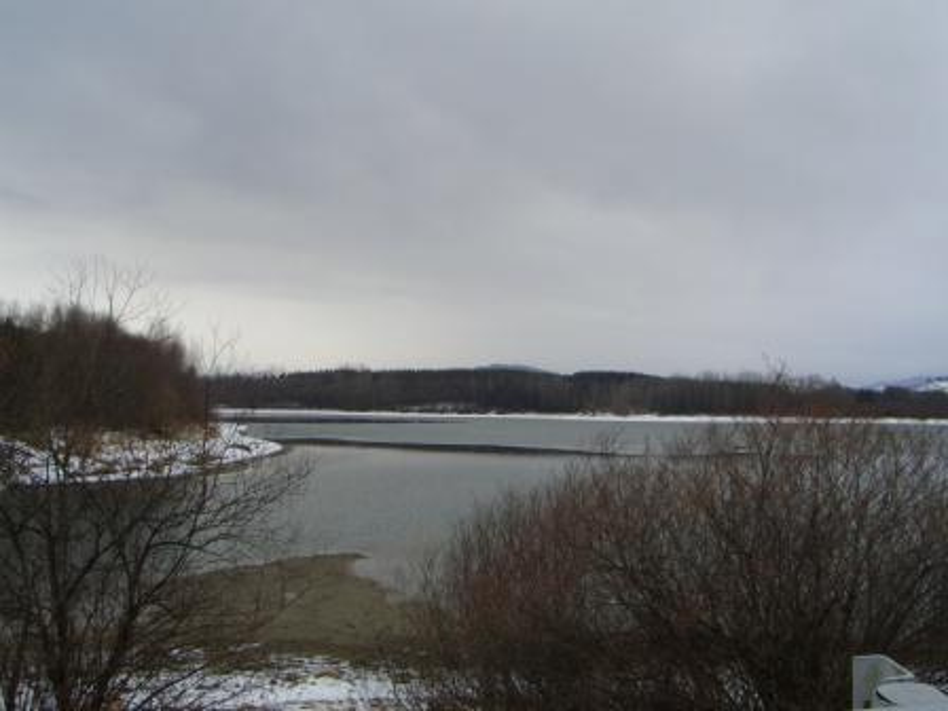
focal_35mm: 39
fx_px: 1068
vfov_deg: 36.8
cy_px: 356
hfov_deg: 47.9
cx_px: 474
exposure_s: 1/100
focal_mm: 8
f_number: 4.8
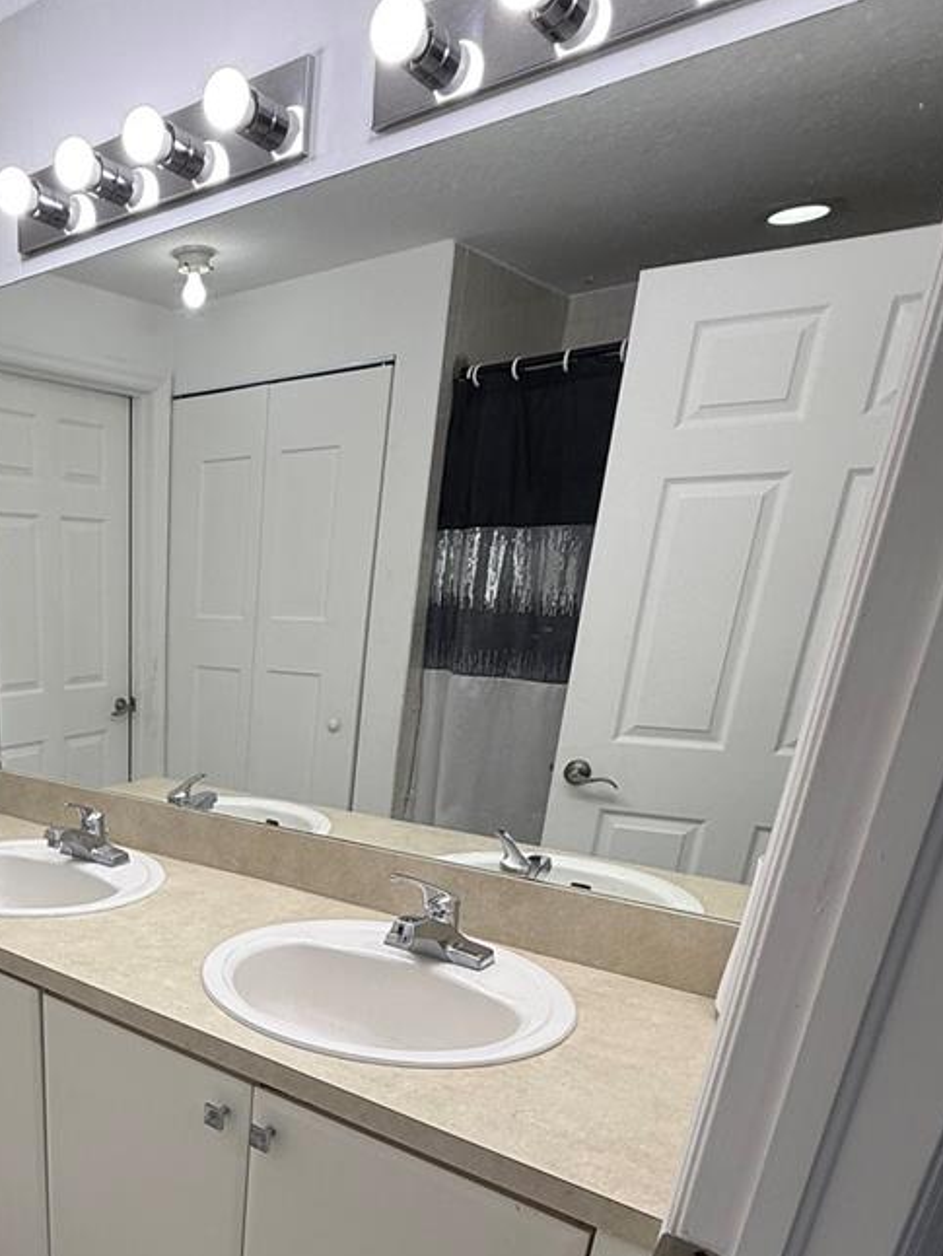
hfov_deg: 48.2
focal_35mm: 26
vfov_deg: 62.5
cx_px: 115
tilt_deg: -21.7
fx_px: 944
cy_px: 974
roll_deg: -0.8
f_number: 2.2
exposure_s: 1/120
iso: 50
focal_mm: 2.22
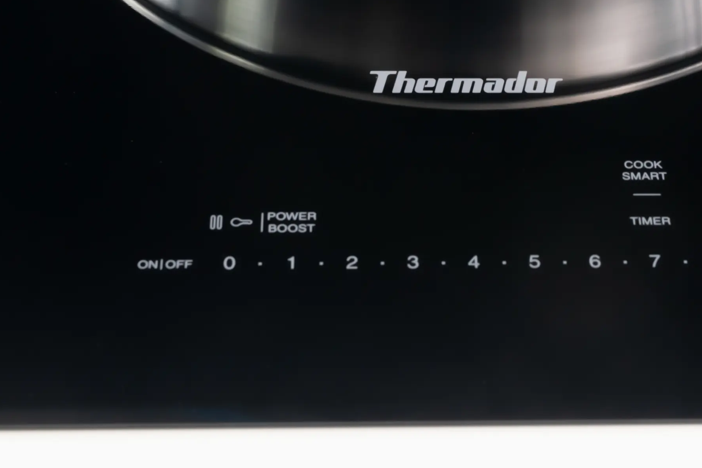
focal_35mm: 112
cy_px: -32
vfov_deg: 12.1
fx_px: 2184
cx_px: 487
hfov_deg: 18.2
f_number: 11
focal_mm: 50
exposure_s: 1/6
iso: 800
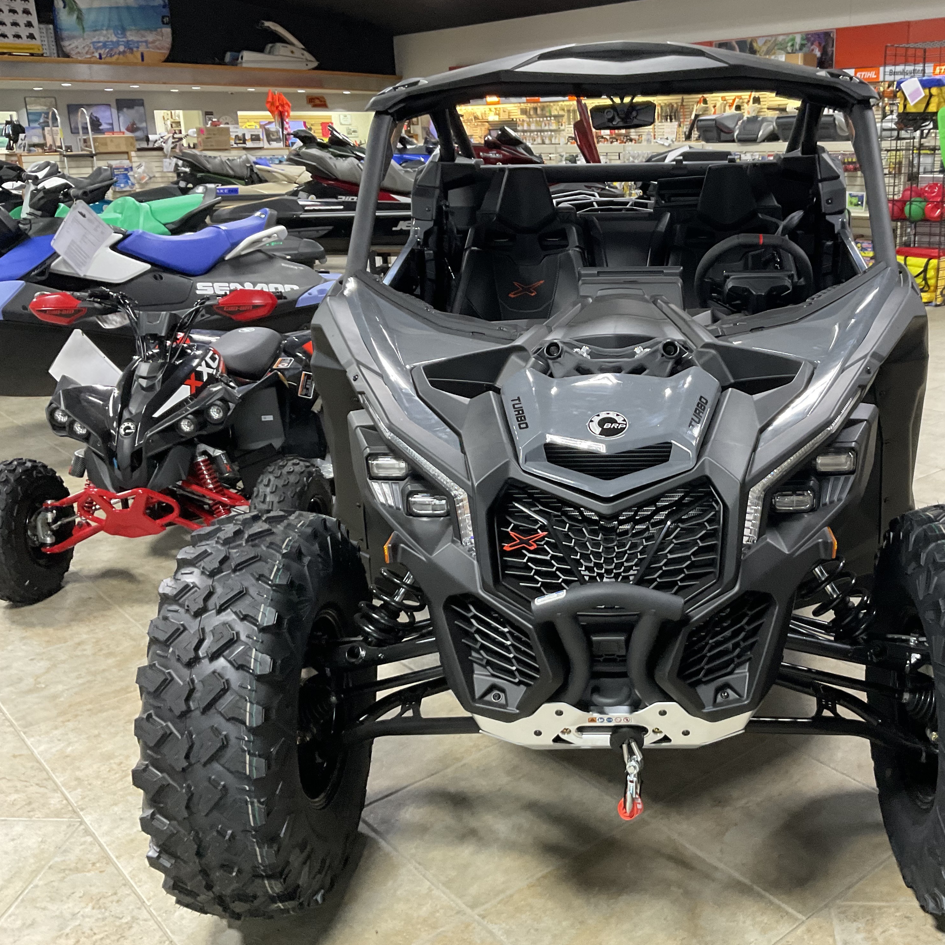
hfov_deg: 46.5
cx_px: 629
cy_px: 470
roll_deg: -0.2
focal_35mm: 35
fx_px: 1081
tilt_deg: -16.9
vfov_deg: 47.2
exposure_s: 1/60
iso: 200
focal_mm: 3
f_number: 1.8
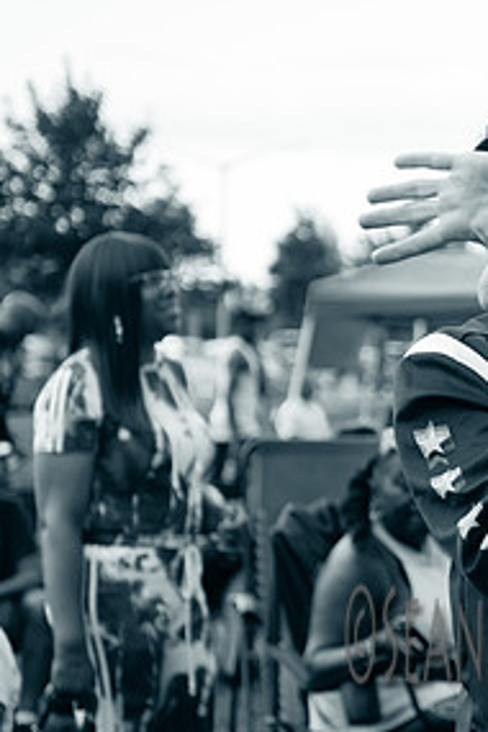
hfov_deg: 10.7
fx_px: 2562
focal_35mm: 126
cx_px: 570
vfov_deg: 16.3
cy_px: 397
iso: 800
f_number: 3.5
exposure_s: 1/160
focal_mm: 62
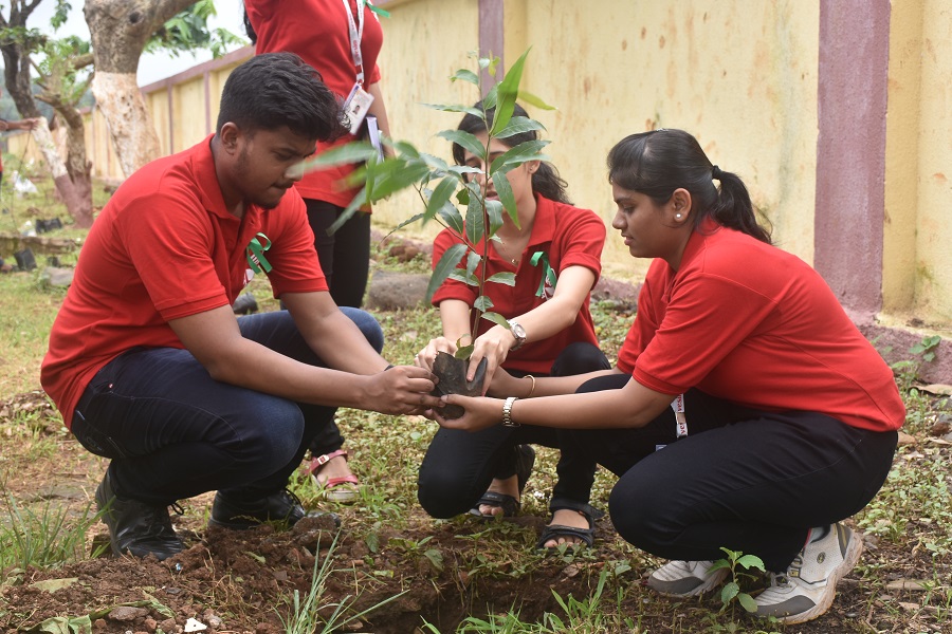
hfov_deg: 38.9
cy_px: 317
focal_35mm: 51
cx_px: 476
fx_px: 1349
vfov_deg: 26.5
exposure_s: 1/125
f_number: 7.1
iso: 160
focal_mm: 34
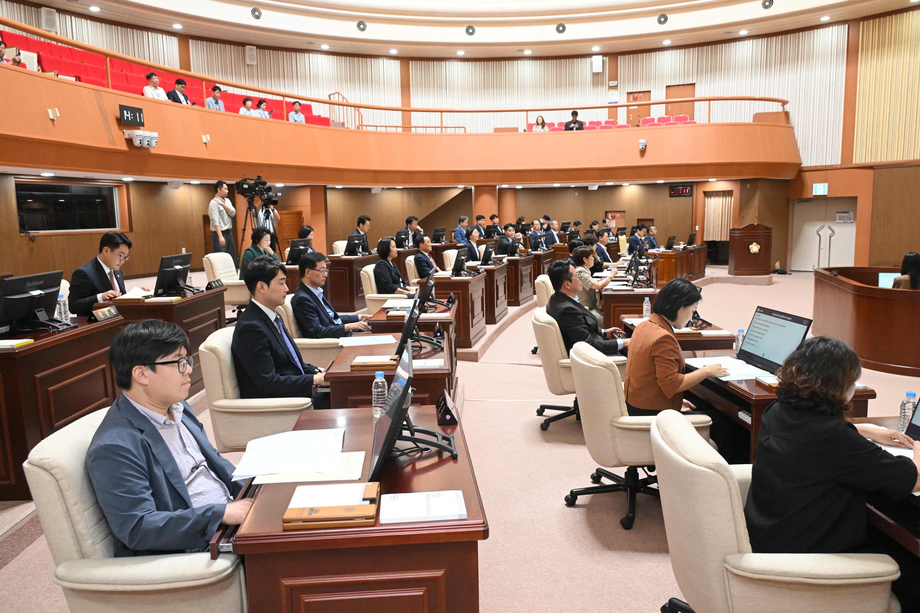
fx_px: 715
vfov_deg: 46.4
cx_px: 460
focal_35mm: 28
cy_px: 306
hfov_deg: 65.5
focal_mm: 28
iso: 6400
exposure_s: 1/250
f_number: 6.3
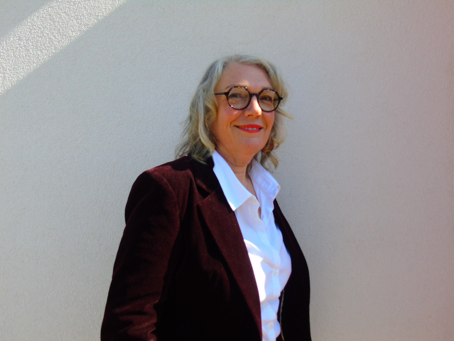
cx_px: 227
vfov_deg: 48.2
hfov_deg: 61.7
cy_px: 170
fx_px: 380
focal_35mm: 29
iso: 80
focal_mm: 5.2
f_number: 3.6
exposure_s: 1/250
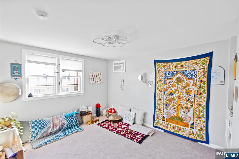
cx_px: 120
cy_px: 80
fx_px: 100
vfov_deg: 77.3
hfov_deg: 100.4
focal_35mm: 15
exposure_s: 1/13
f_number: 4
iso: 200
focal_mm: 10
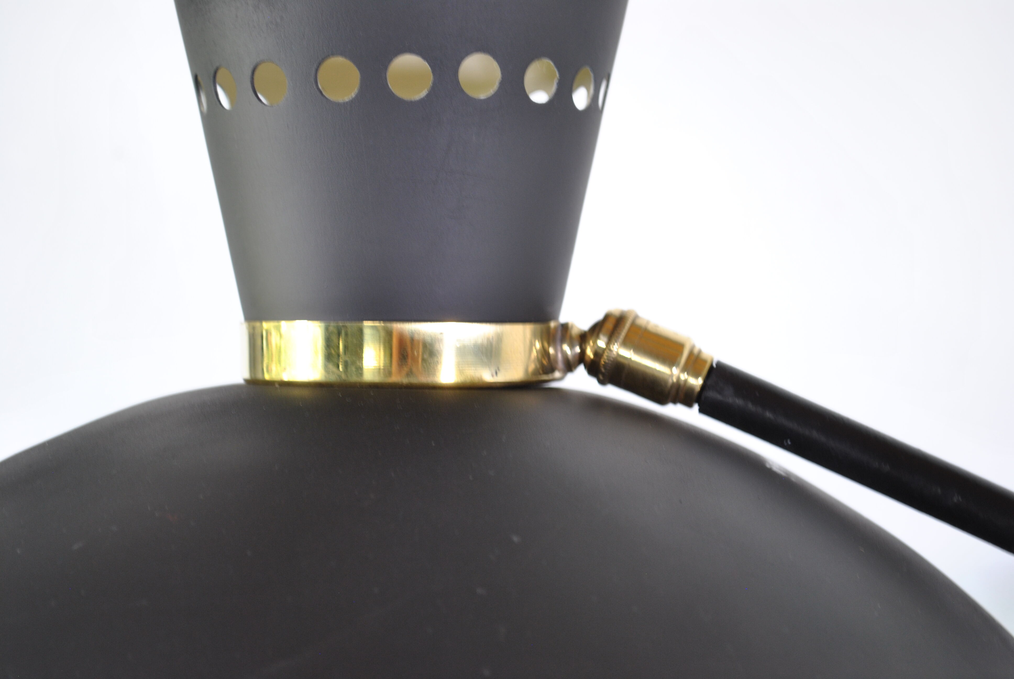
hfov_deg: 24.6
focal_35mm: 82
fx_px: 2327
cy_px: 340
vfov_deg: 16.6
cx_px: 507
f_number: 5.6
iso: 200
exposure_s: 1/15
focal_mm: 55
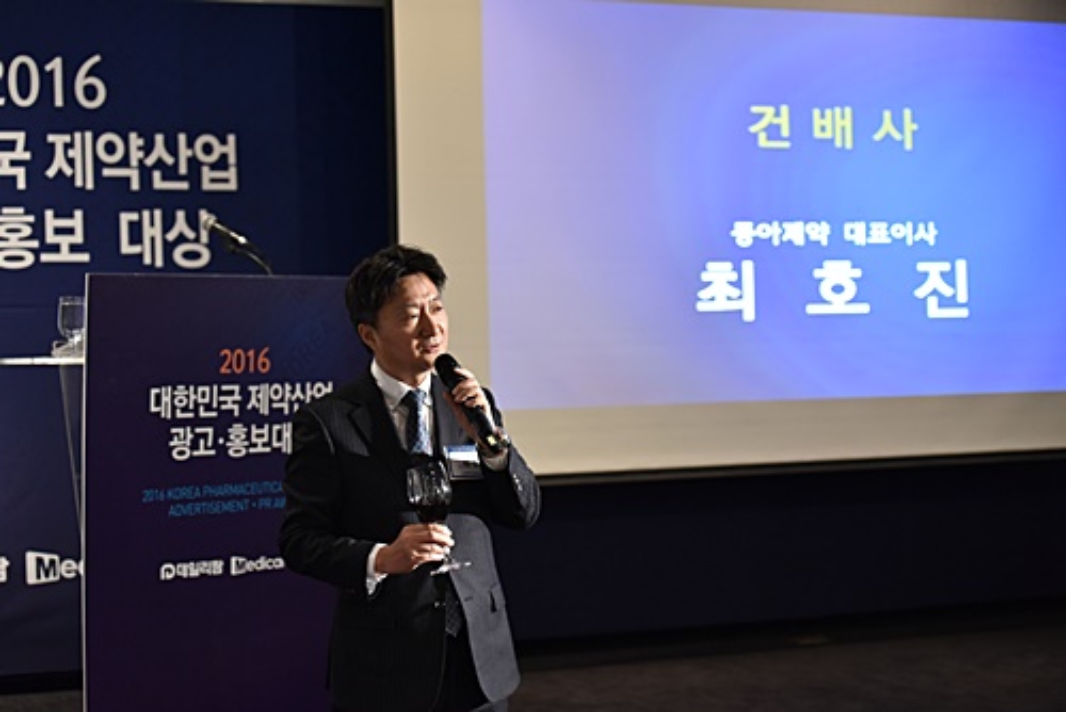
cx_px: 533
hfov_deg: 28.8
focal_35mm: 70
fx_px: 2074
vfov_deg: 19.5
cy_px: 356
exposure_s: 1/160
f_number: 2.8
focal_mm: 70
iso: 3200
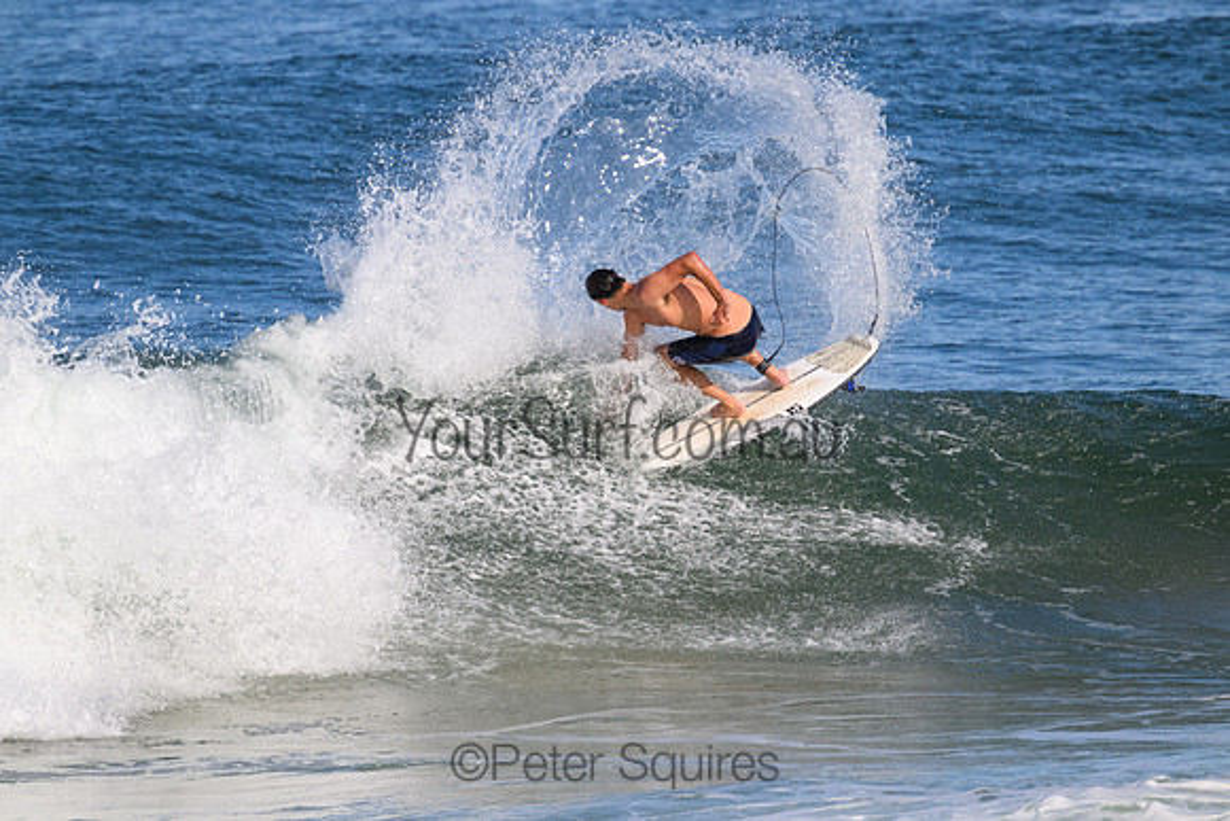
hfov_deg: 2.6
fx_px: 27338
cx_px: 615
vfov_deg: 1.7
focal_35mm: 800
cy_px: 410
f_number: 11
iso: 1400
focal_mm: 800
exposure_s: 1/2000
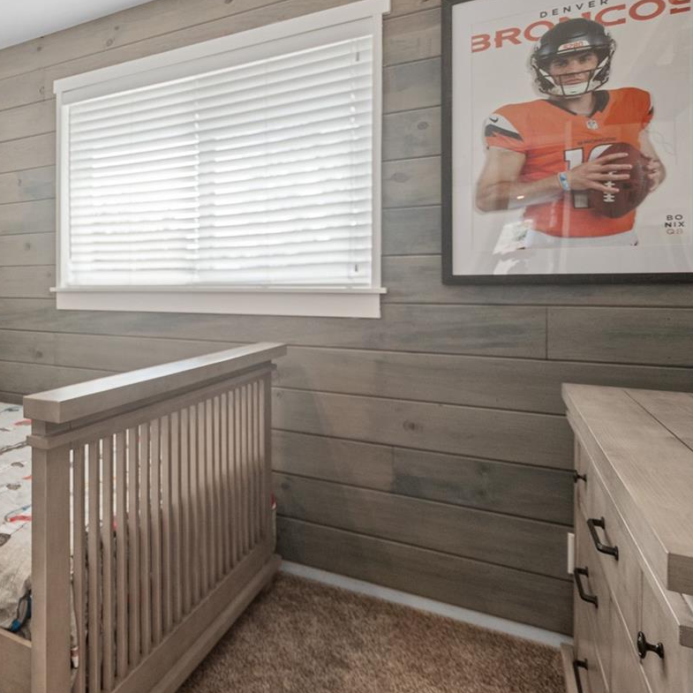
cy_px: 270
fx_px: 589
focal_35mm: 26
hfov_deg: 50.1
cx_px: 9
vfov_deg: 60.3
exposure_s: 1/20
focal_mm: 10
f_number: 3.5
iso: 200
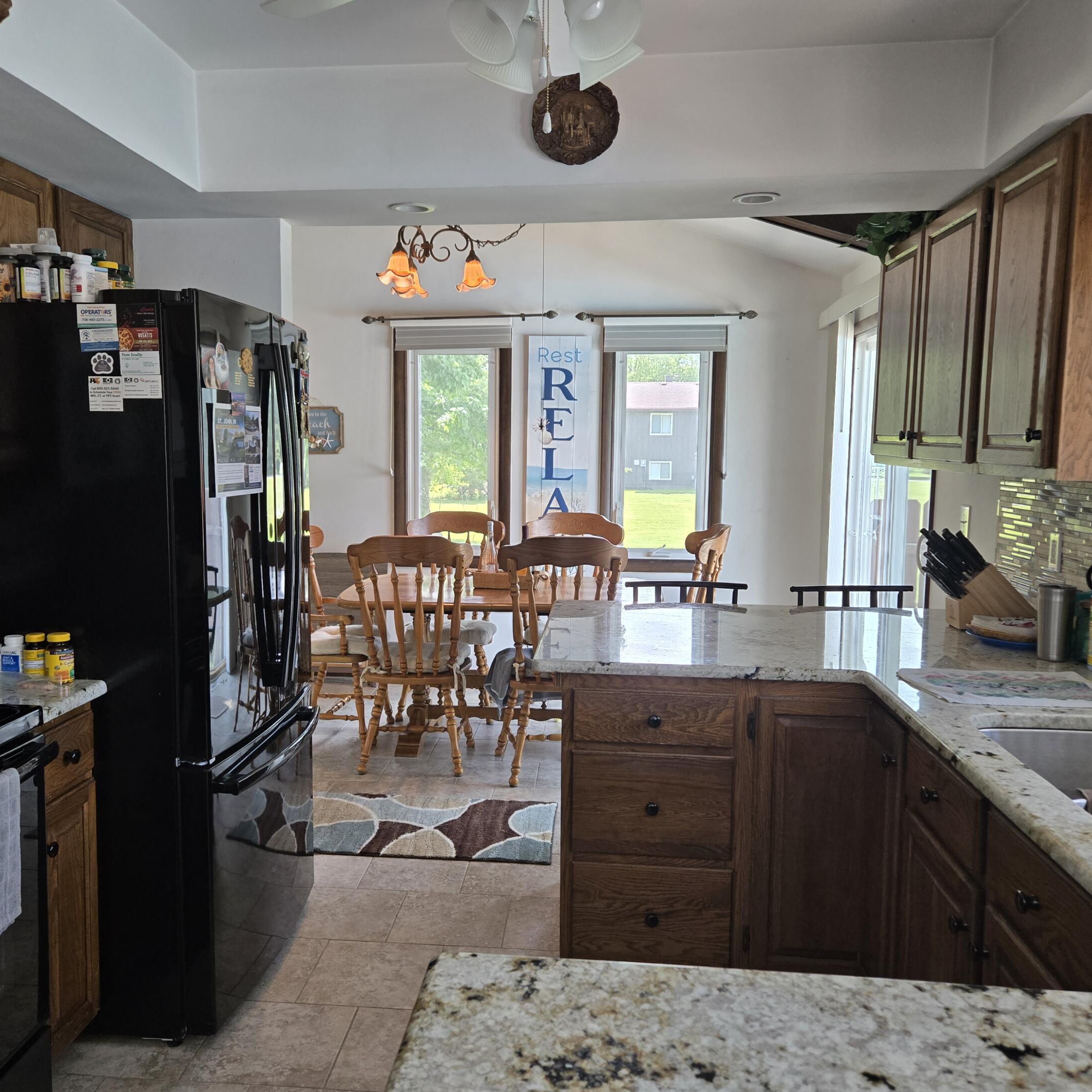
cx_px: 477
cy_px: 563
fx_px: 999
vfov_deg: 57.3
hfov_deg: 57.1
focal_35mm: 28
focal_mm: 5.4
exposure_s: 1/120
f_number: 1.8
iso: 100
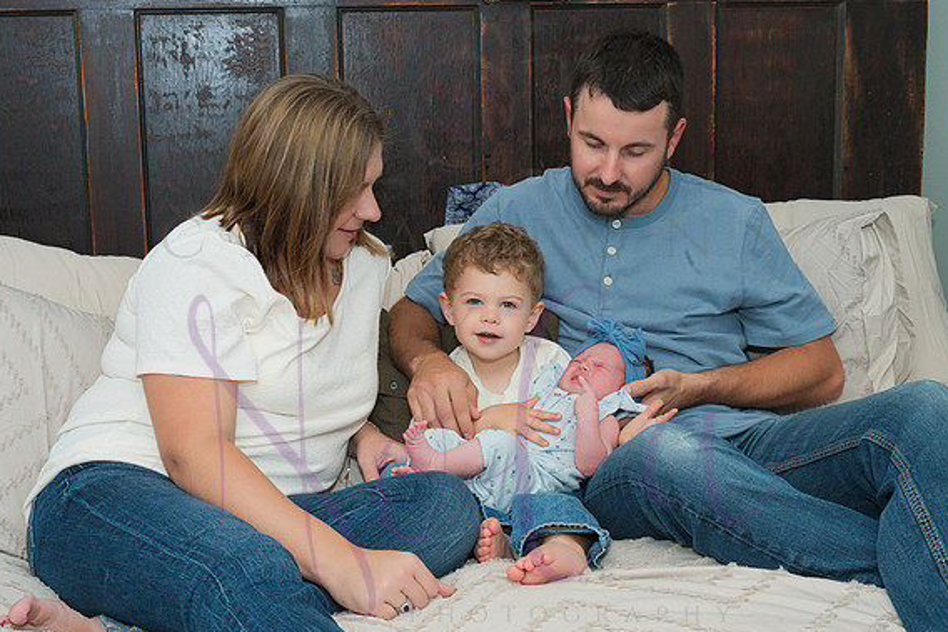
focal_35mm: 47
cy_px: 319
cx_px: 469
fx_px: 1238
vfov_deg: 28.7
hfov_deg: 41.9
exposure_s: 1/320
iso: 800
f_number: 14
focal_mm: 46
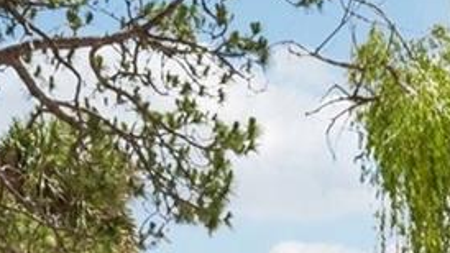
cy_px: 498
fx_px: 1241
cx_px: 296
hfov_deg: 20.5
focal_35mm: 104
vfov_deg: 10.7
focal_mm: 17
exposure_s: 1/1600
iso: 400
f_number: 8
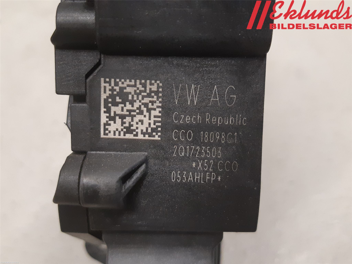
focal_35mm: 26
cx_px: 176
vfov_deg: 53.1
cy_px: 132
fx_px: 264
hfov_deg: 67.3
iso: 200
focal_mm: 3.93
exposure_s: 1/50
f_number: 1.7
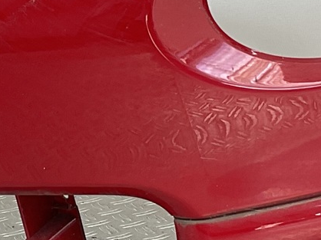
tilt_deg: -13.3
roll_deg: +5.1
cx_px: 113
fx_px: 1297
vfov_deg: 10.6
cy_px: 96
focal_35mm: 140
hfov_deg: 14.1
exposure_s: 1/118
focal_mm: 3
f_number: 1.8
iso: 16
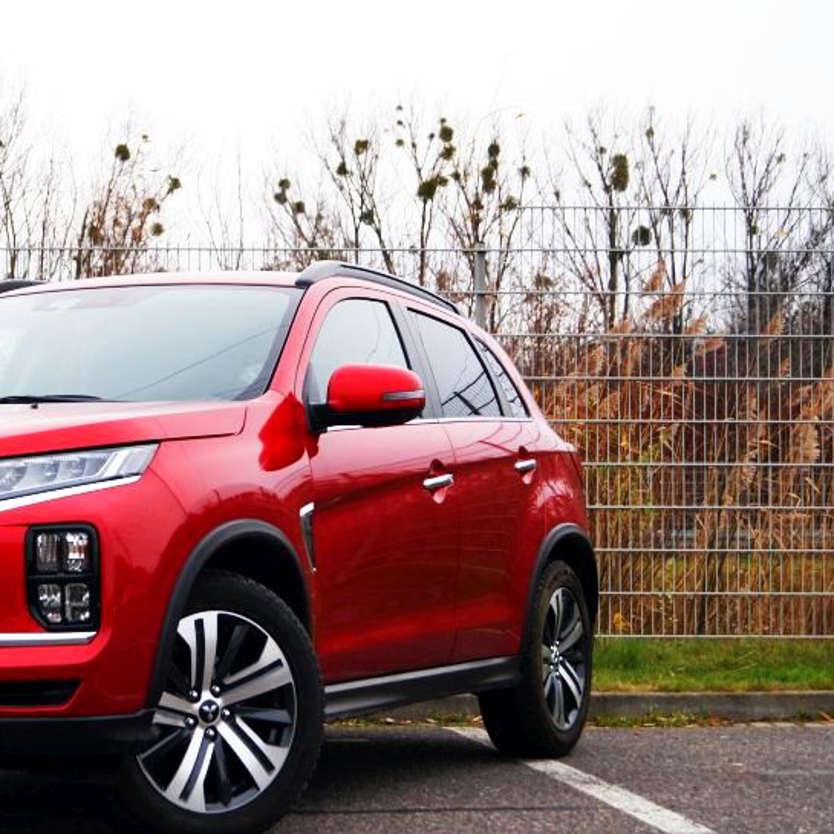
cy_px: 438
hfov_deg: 20.3
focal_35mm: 84
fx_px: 2284
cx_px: 84
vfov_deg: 20.7
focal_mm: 35
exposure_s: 1/60
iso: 200
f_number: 5
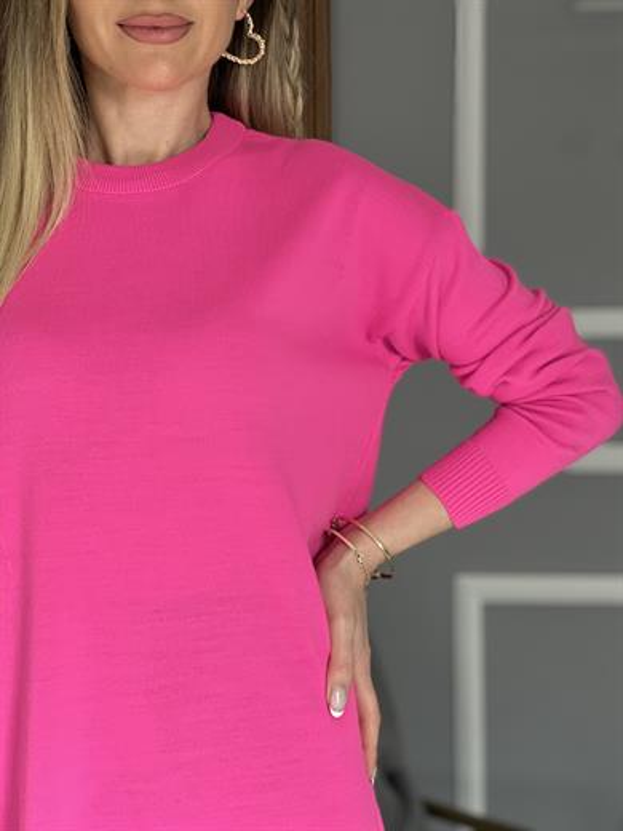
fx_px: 1848
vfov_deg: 25.3
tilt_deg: -3.4
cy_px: 416
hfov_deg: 19.1
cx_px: 312
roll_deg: +0.4
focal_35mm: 77
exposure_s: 1/103
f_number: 2.8
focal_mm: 9
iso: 250
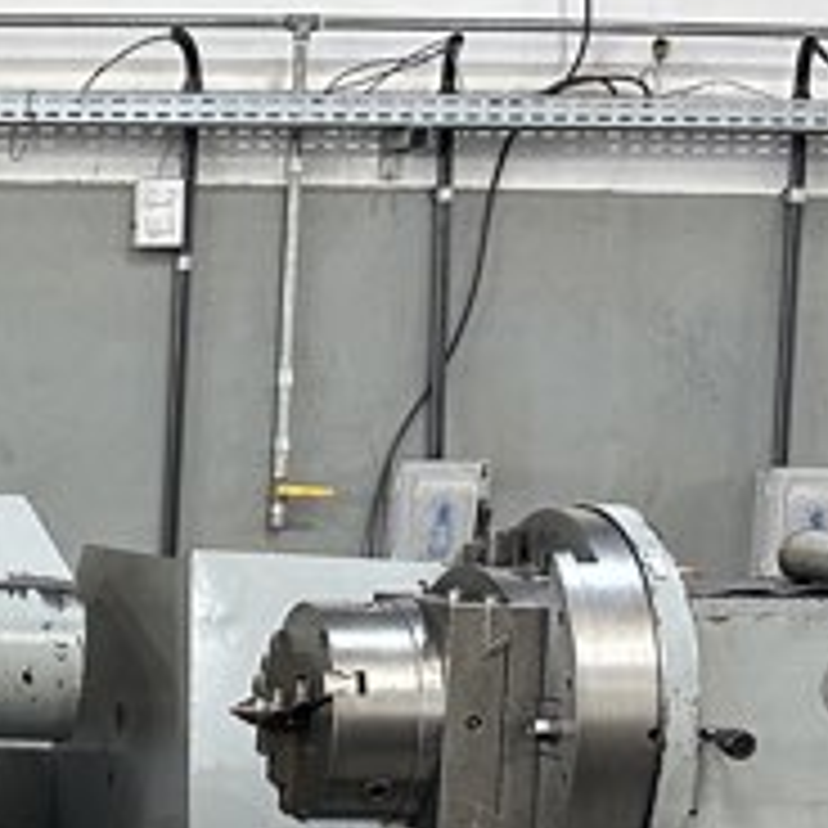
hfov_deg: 15.5
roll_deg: -0.8
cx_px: -387
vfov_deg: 16.5
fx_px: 2814
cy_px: 781
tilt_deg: -6.8
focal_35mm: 104
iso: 250
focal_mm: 6.86
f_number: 1.78
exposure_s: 1/60
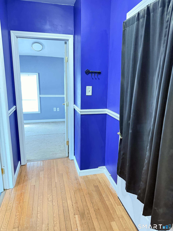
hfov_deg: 56.8
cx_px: 86
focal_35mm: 24
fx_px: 160
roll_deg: -1.1
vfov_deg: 71.6
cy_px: 116
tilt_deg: -12.7
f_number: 1.78
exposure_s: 1/24
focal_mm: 6.76
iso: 1600
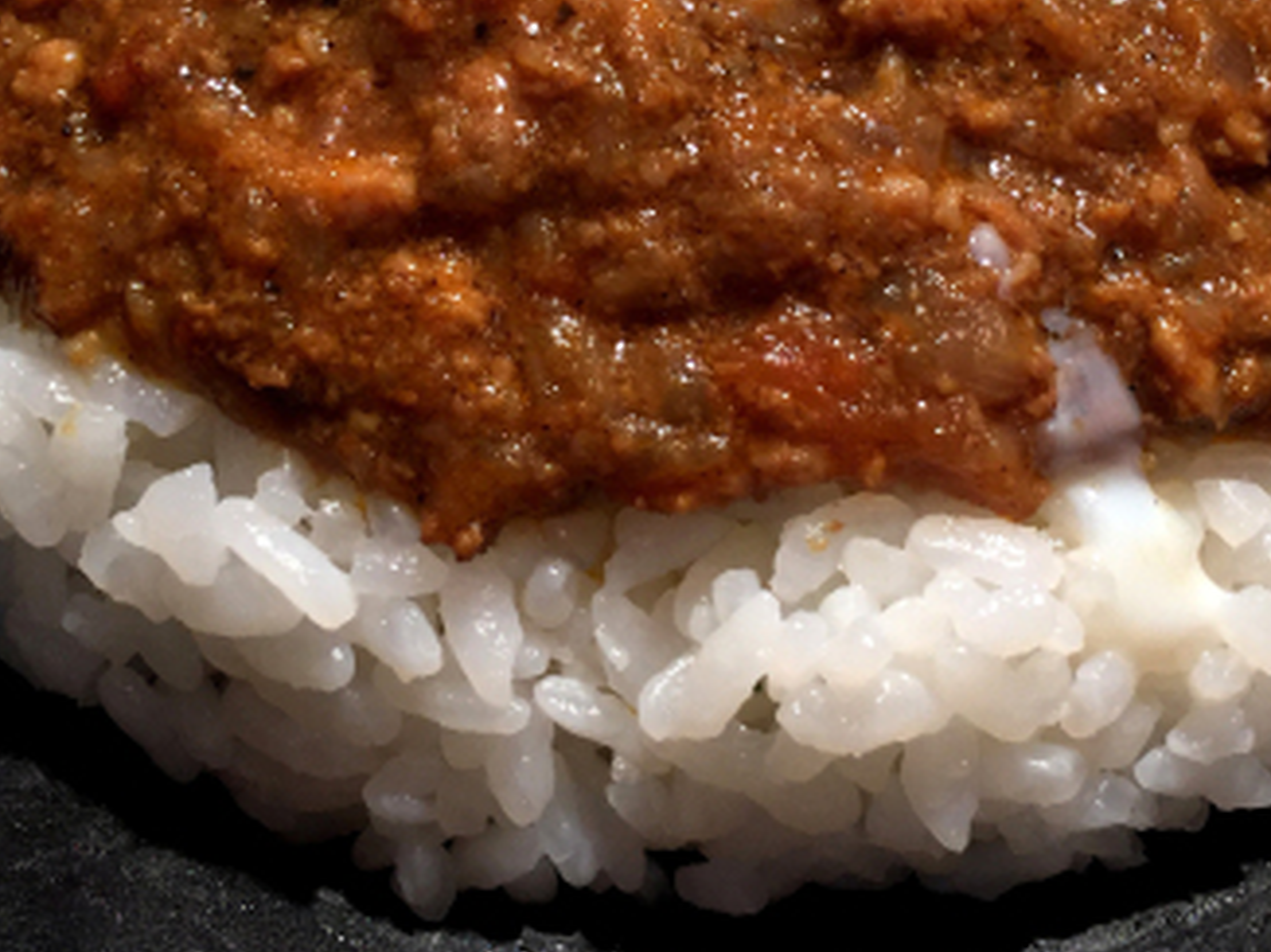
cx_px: 686
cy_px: 105
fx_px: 2091
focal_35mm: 57
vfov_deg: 24.9
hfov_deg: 33.8
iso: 50
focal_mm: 4.15
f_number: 2.2
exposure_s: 1/100
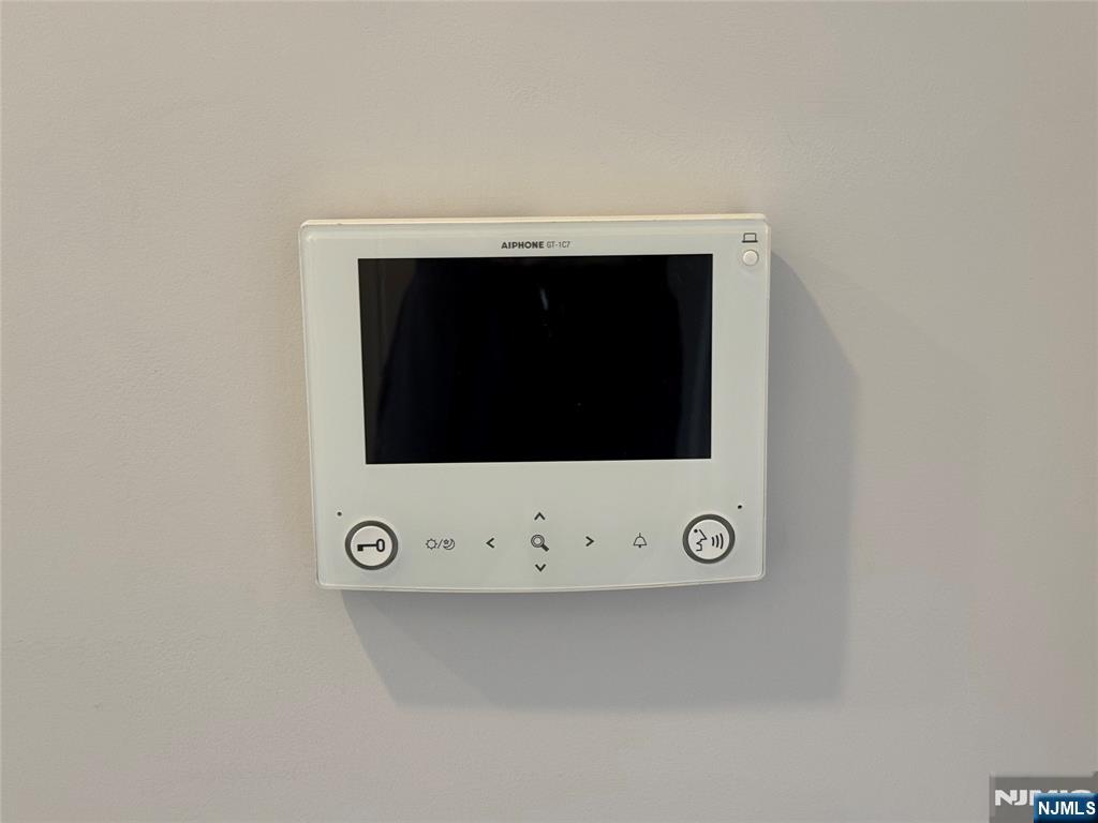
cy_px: 412
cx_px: 549
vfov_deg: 30.3
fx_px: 1523
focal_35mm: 48
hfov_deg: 39.7
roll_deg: +0.1
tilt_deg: -10.8
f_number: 1.78
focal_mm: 6.76
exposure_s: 1/60
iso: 80
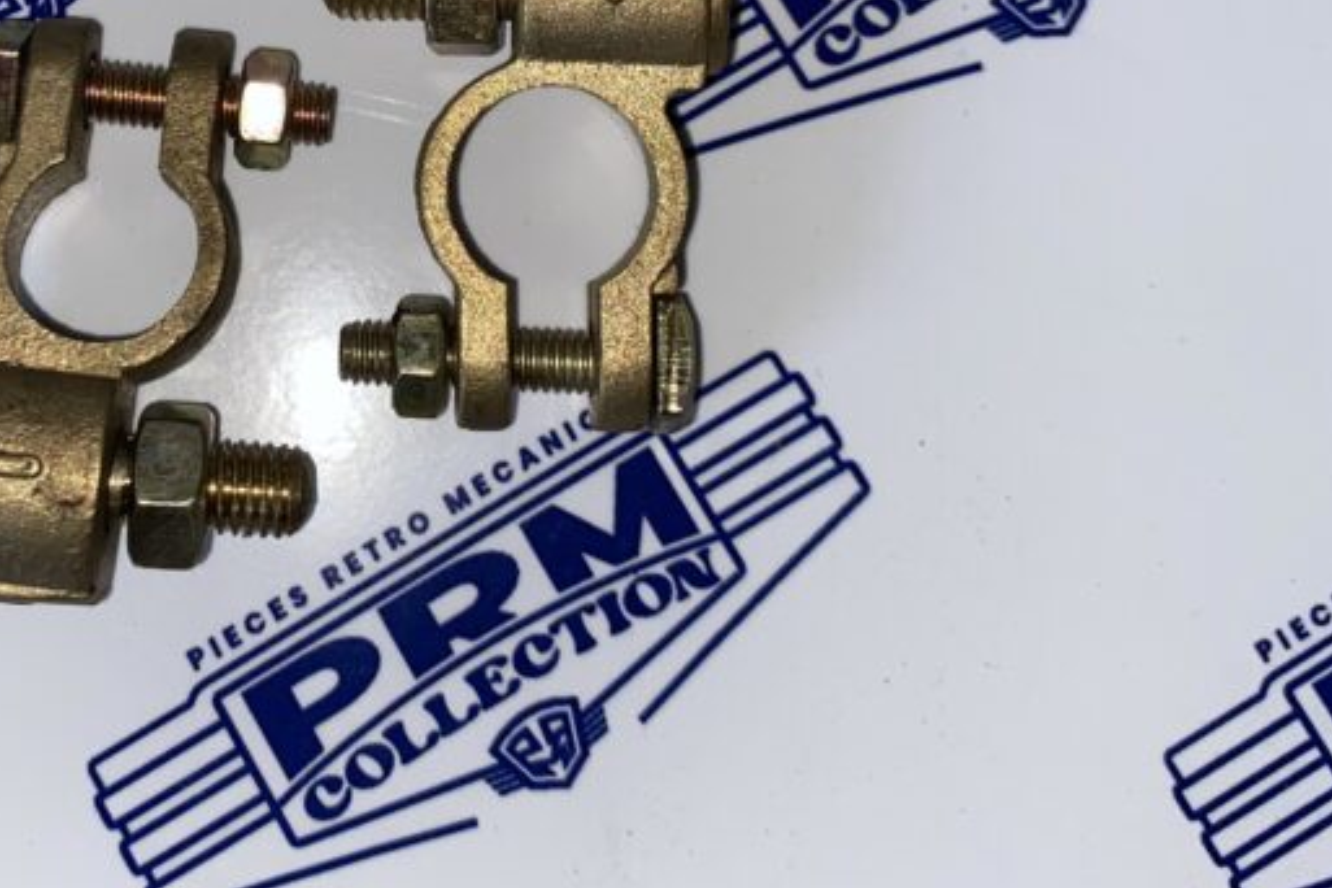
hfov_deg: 36.1
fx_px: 1998
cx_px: 353
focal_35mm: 54
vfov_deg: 24.4
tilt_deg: -80.7
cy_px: 101
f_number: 1.8
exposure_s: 1/75
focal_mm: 4.25
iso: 32
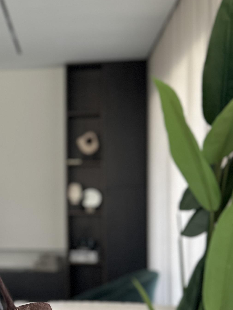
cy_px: 197
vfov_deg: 26.9
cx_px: -50
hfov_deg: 19.2
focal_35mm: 72
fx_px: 646
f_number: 1.78
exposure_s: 1/92
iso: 250
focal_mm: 6.86
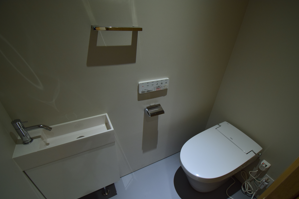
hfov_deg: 96.7
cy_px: 106
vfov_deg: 73.7
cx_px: 156
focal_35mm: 16
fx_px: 133
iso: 400
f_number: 6.7
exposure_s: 1/45
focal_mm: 10
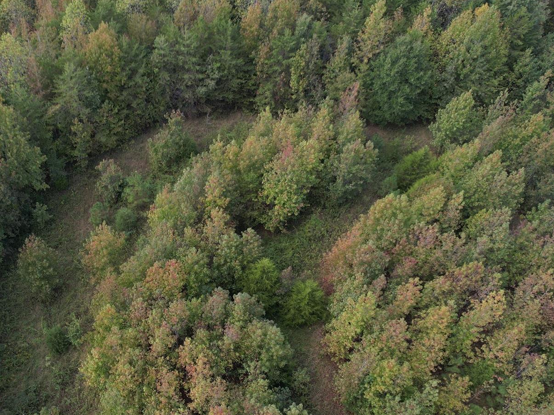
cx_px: 176
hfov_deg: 50.3
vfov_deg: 39.3
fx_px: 576
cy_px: 268
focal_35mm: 36
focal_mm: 8.38
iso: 100
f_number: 2.8
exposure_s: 1/320
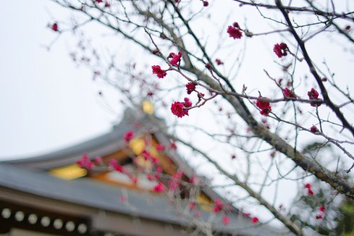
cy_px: 118
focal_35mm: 44
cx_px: 173
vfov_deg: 30.5
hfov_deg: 44.5
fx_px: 433
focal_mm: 28
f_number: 2
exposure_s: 1/4000
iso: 200
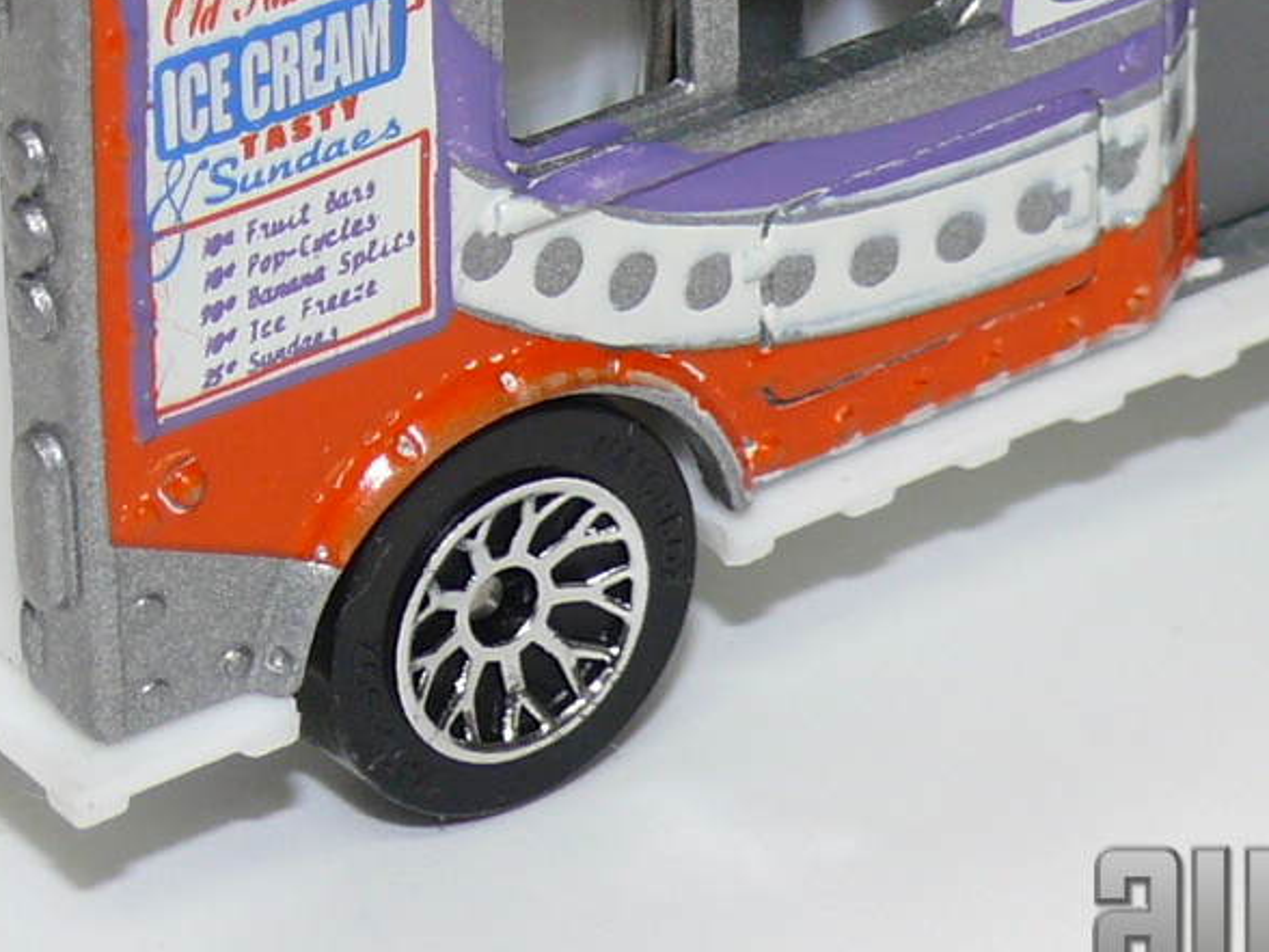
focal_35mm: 242
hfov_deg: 8.2
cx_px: 596
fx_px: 8872
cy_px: -203
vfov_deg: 6.1
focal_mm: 12.4
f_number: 4
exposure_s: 1/30
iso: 100
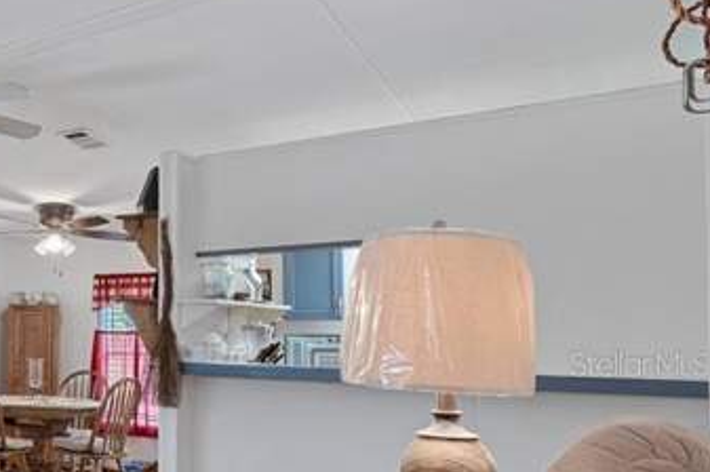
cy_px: 363
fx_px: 772
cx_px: -126
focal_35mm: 39
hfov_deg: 38.0
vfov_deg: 33.2
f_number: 8
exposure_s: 2.5
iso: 250
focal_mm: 11
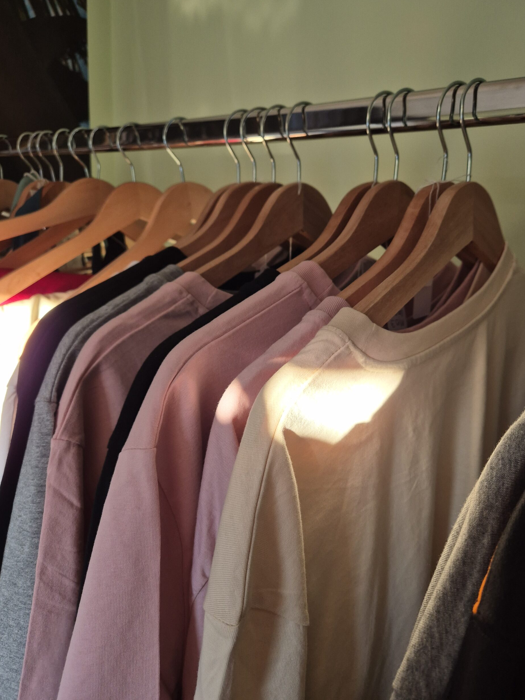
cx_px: 273
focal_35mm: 24
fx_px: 485
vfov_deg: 71.6
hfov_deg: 56.8
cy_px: 336
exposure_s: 1/180
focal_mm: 5.4
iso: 160
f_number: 1.8
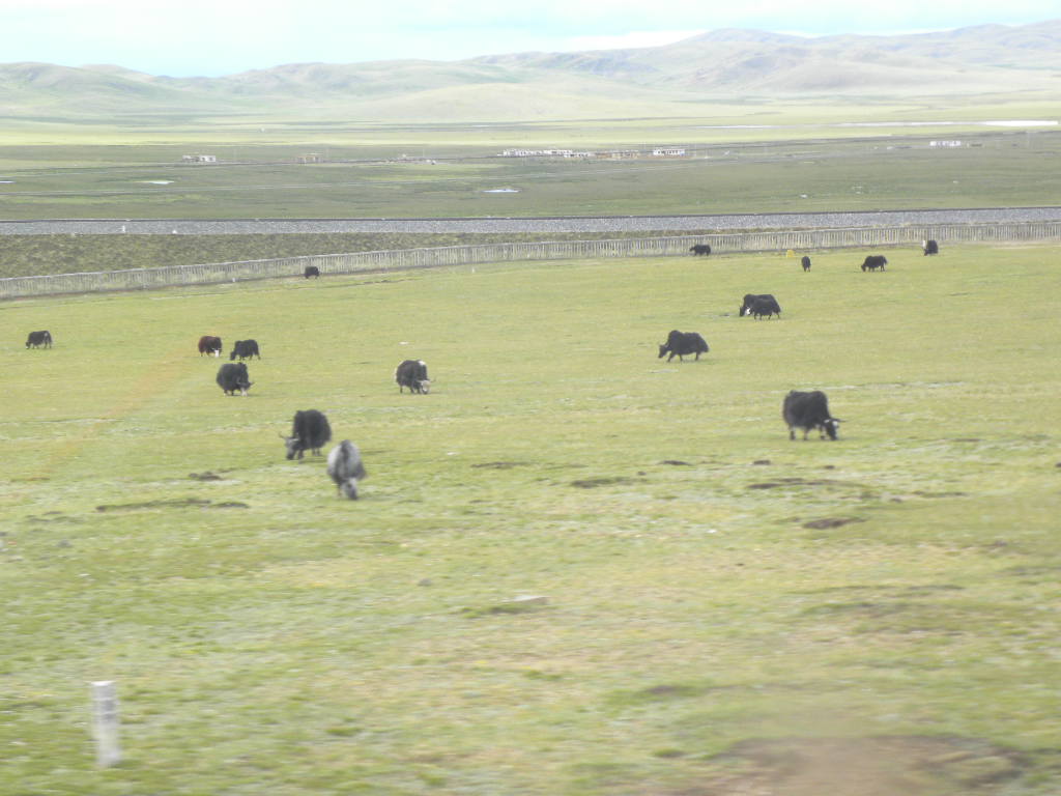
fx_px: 2912
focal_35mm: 95
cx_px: 530
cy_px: 398
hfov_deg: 20.7
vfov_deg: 15.6
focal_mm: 16.9
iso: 64
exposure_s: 1/143
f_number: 4
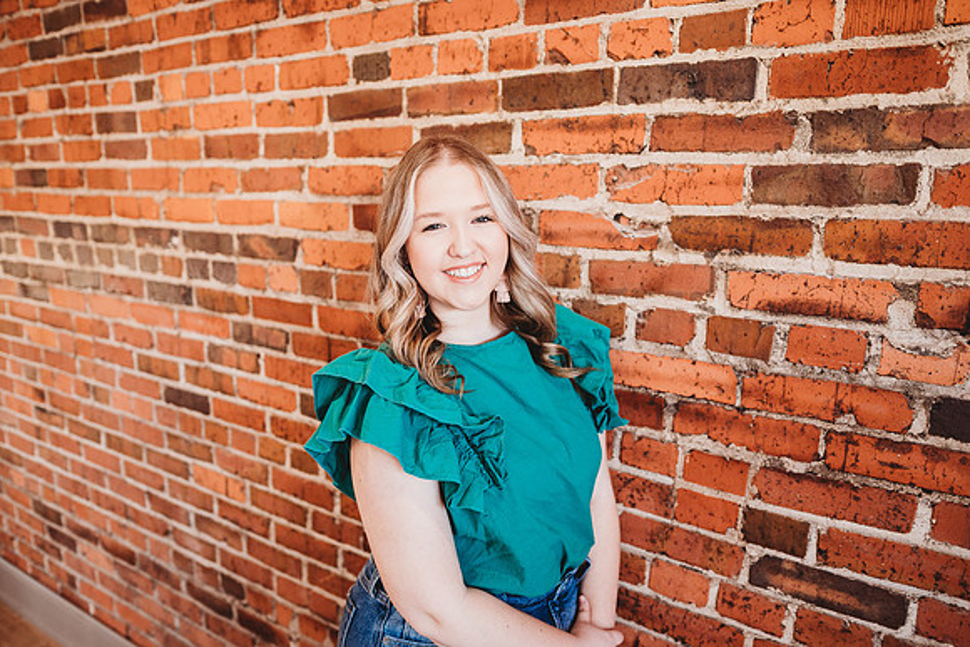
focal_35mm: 24
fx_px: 647
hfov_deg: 73.7
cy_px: 324
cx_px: 485
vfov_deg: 53.2
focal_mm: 24
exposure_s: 1/160
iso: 500
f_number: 2.2
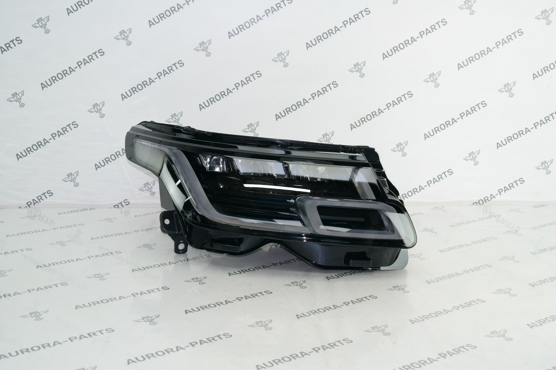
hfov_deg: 39.6
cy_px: 185
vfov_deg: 27.0
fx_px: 772
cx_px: 278
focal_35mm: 50
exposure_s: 1/60
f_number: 8
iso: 400
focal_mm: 33
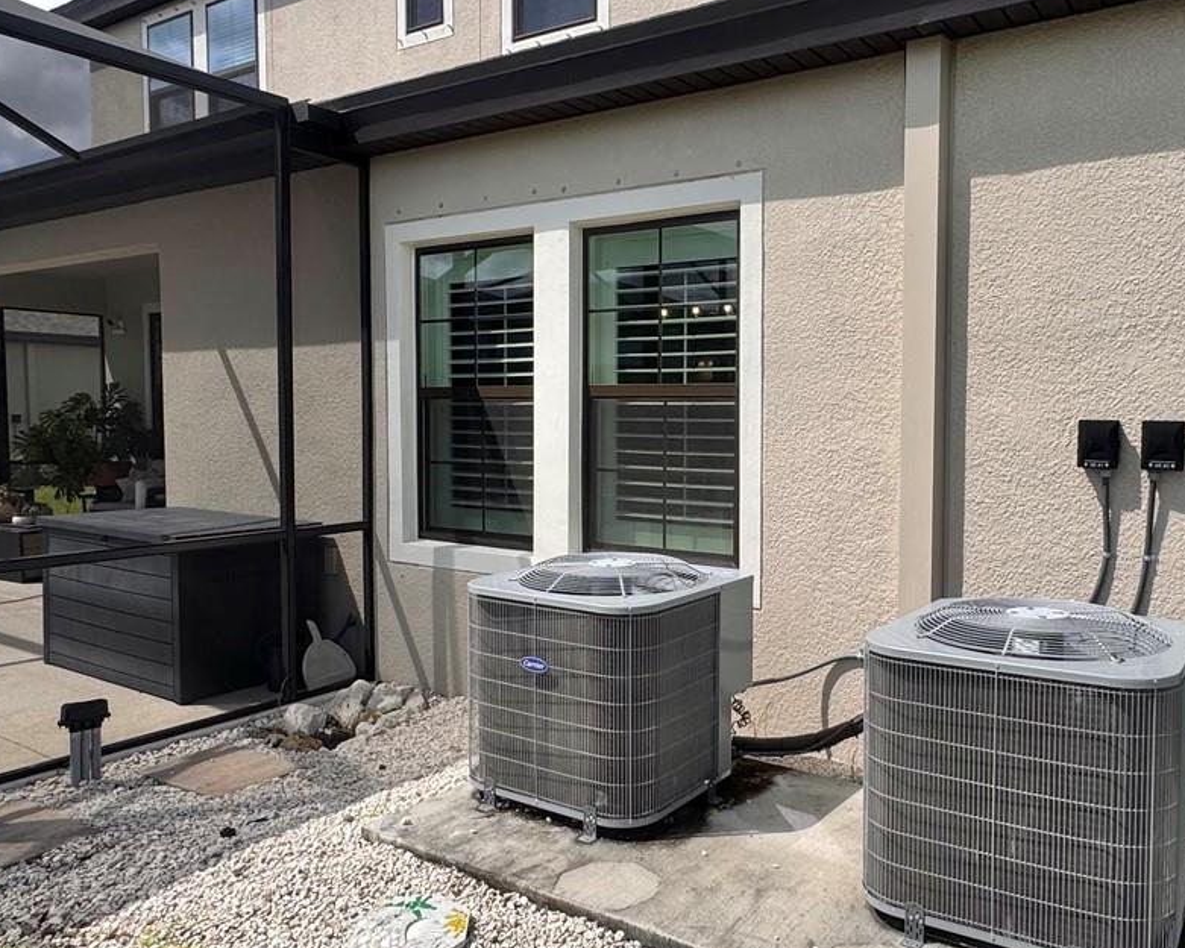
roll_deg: -1.4
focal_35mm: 28
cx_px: 734
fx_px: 982
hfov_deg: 61.4
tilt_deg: -3.1
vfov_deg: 51.5
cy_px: 473
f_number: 2.2
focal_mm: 2.22
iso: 50
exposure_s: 1/2415
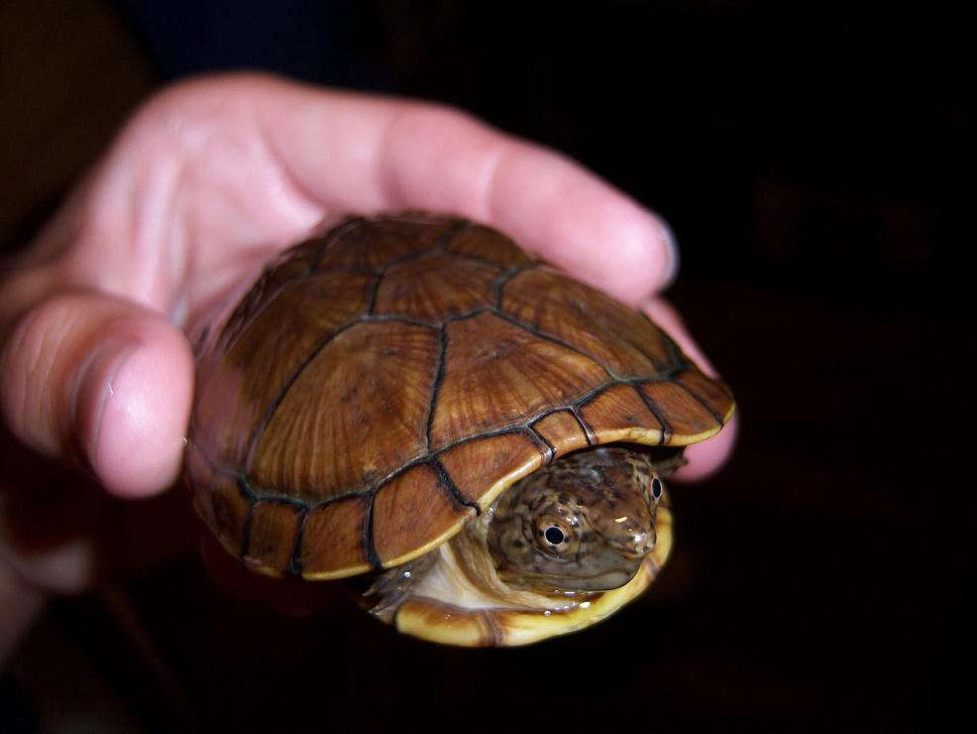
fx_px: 1016
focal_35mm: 36
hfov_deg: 51.3
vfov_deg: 39.7
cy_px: 367
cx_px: 488
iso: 80
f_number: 2.8
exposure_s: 1/60
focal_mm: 7.5
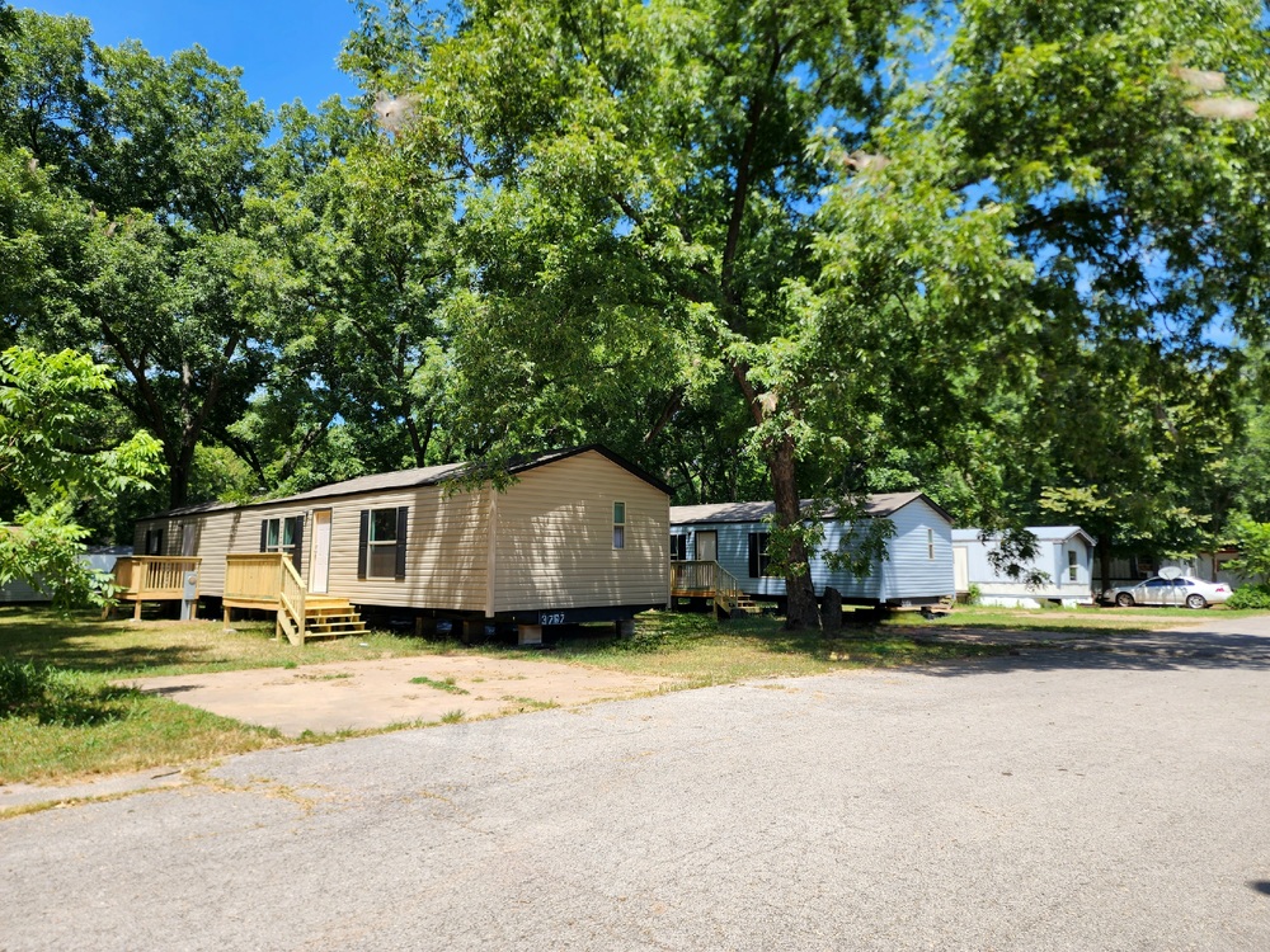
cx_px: 635
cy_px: 476
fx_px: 844
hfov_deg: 73.9
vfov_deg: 58.9
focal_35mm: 23
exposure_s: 1/625
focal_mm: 6.4
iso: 12
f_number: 1.8
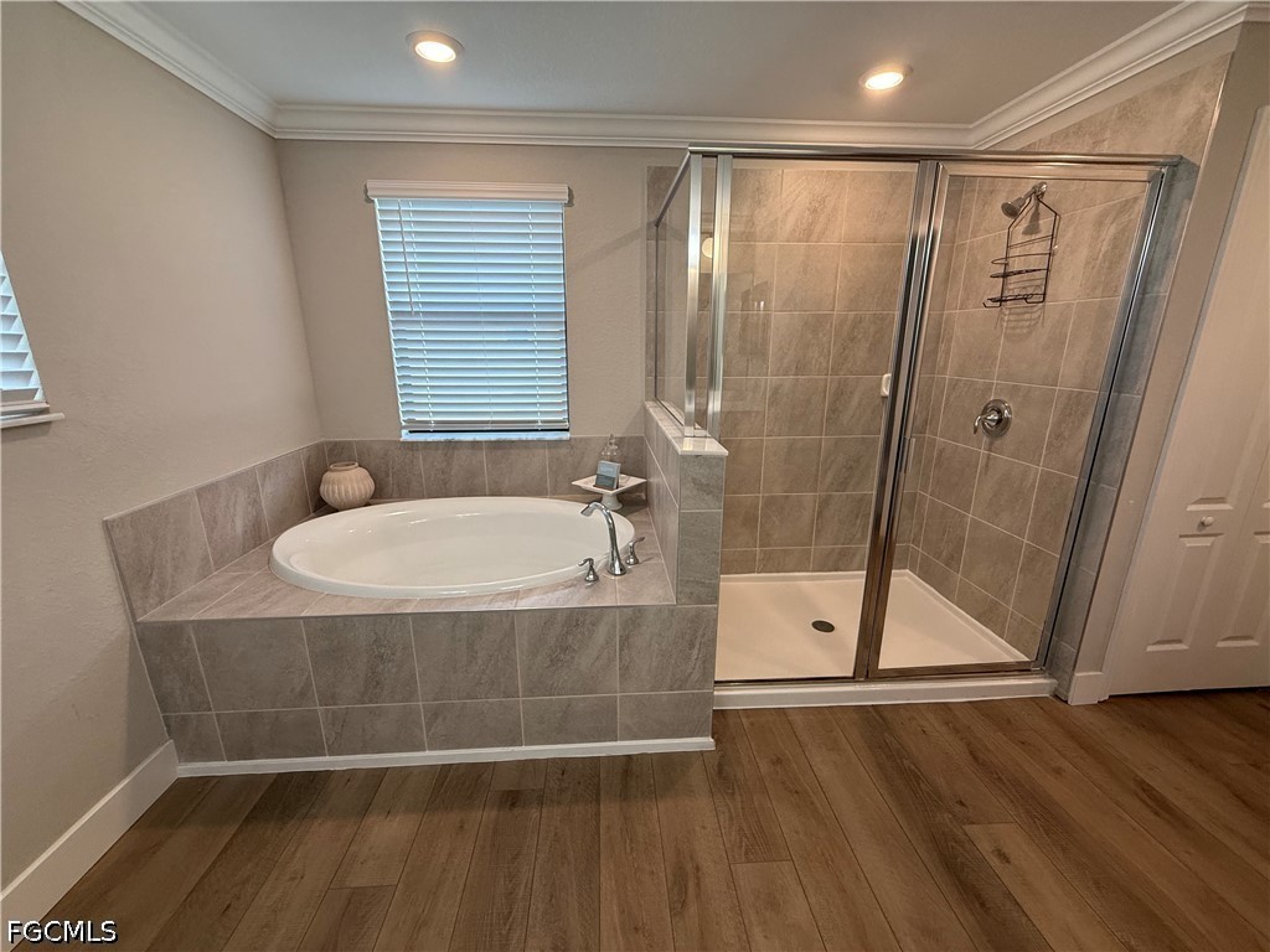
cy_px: 476
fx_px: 514
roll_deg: +0.4
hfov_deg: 102.1
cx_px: 635
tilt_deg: -14.5
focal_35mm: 14
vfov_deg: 85.7
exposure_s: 1/120
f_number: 2.2
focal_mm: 2.22
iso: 160
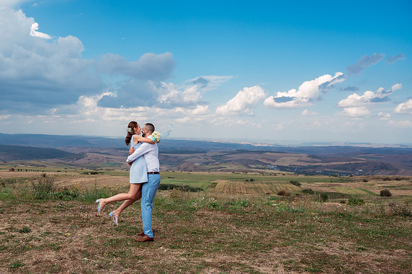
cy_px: 165
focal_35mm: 34
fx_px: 385
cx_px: 164
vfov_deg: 39.1
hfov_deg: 55.9
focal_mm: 28
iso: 250
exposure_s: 1/640
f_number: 5
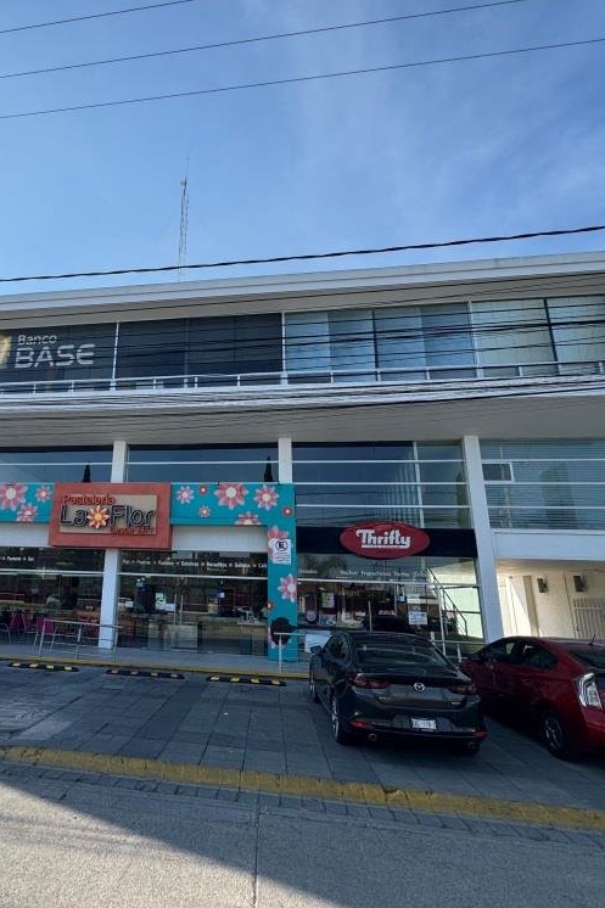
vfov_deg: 84.0
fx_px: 504
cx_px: 180
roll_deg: -1.9
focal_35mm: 20
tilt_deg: +15.0
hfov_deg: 59.8
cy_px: 459
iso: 40
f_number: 2.2
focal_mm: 2.22
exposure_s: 1/749
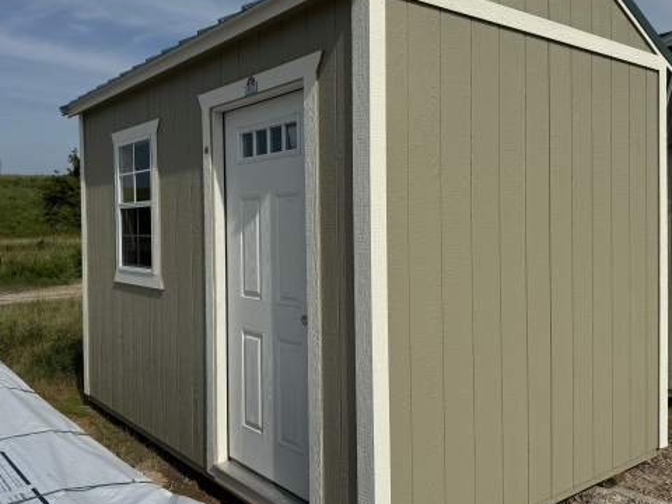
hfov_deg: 56.8
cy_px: 232
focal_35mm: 32
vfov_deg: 44.1
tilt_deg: +1.1
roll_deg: -1.7
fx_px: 621
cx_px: 325
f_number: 1.78
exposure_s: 1/12346
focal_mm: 6.76
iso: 80
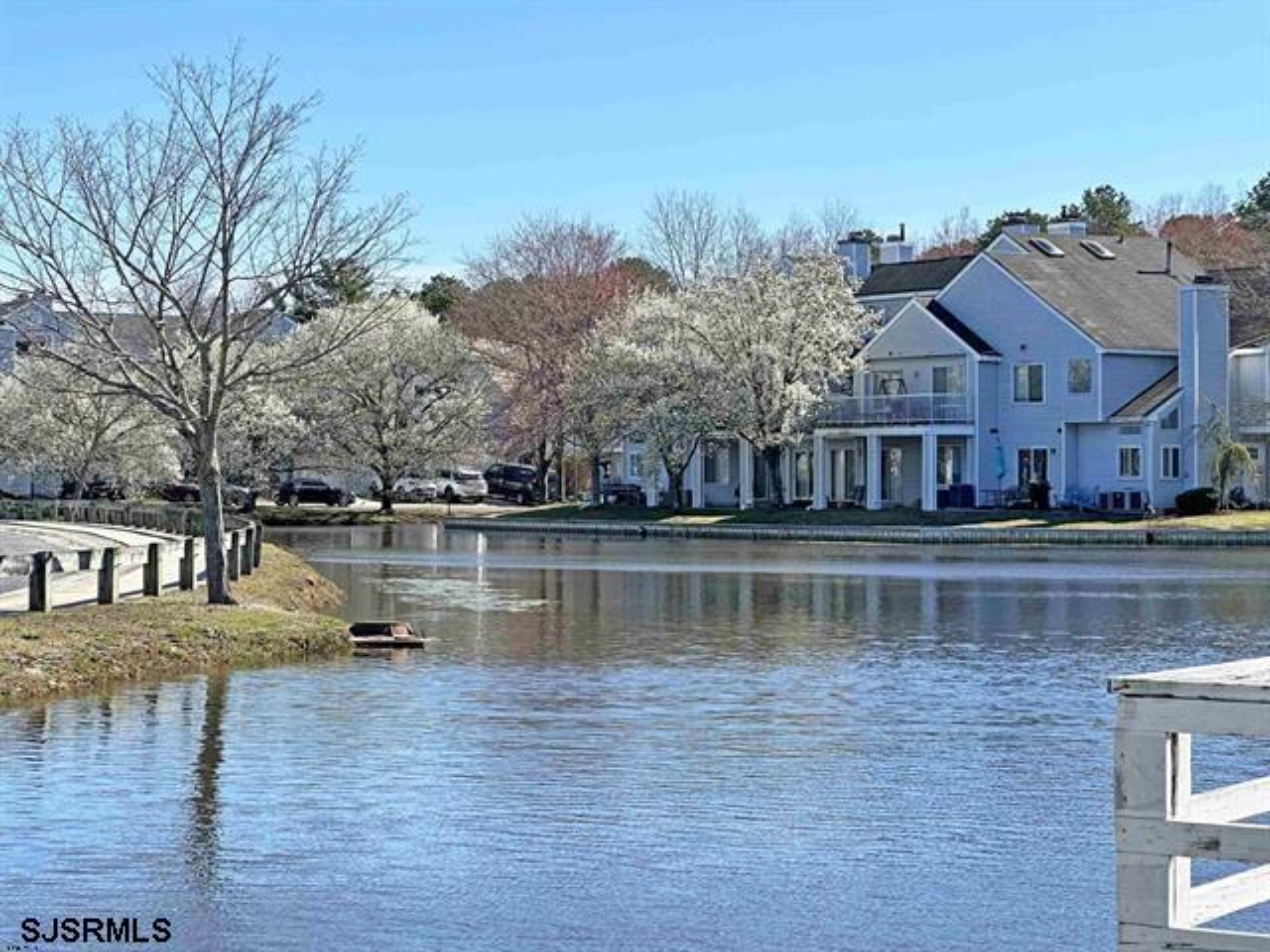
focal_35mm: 77
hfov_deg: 25.3
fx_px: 2825
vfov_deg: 19.1
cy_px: 476
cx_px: 635
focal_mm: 9
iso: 32
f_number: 2.8
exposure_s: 1/640
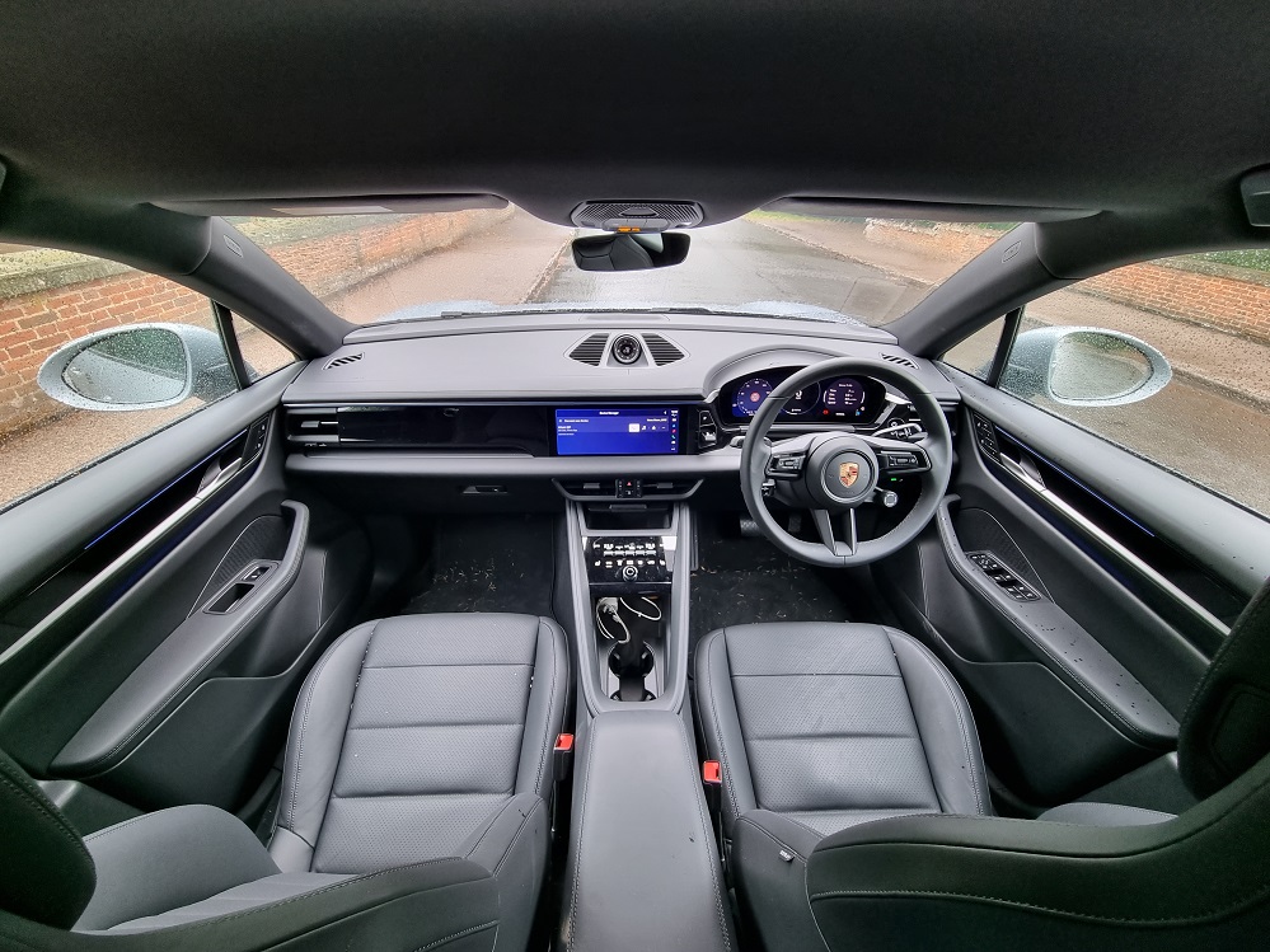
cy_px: 476
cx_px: 635
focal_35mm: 13
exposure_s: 1/50
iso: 100
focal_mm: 2.2
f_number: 2.2
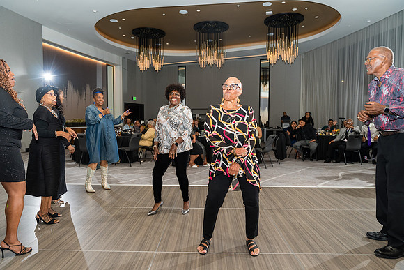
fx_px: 269
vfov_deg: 53.2
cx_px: 202
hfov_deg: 73.7
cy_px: 135
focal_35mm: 24
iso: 1600
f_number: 2.8
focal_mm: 24
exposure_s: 1/250
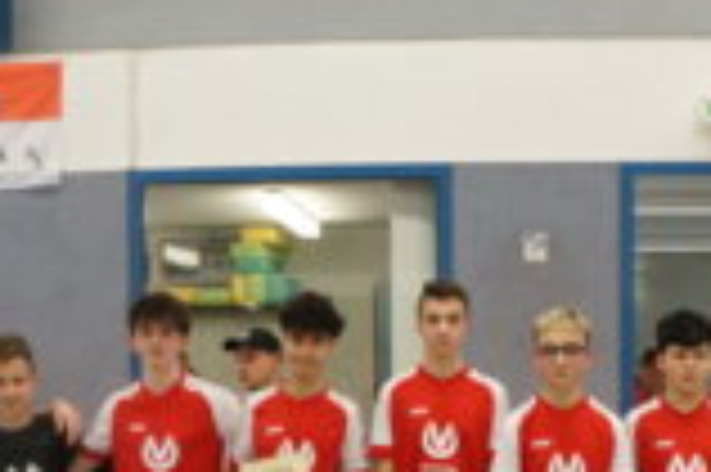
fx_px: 1426
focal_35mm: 72
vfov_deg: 18.2
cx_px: 441
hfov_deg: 27.9
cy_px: 503
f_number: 11
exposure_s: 1/40
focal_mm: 19
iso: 3200
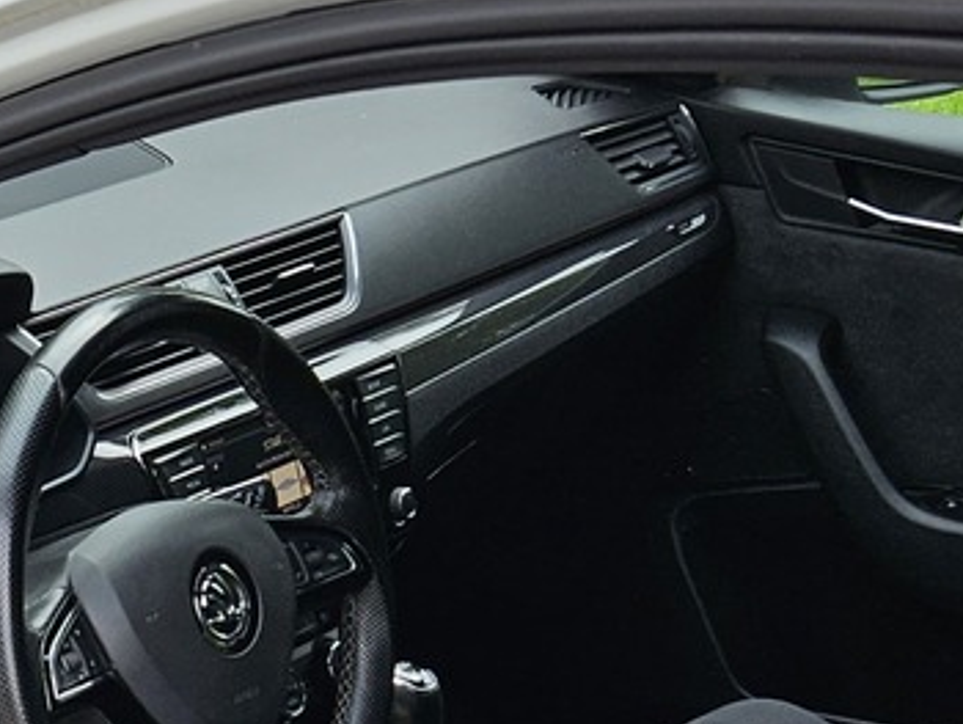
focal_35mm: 105
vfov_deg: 13.4
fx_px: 2923
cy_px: 1027
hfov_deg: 17.5
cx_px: -294
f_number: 1.8
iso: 25
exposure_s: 1/252
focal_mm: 5.4
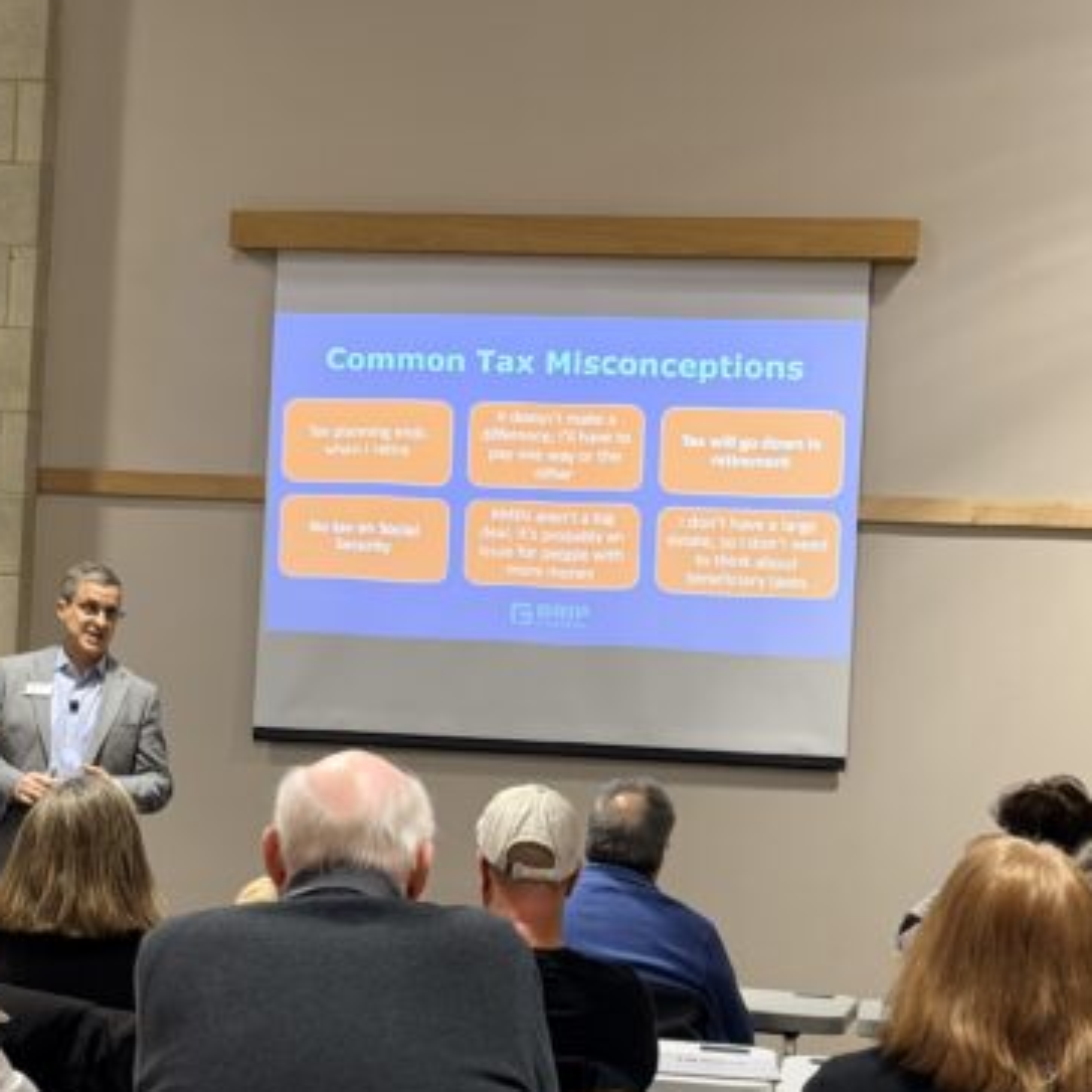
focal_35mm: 90
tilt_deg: +0.5
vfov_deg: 19.3
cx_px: 199
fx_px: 3212
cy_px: 676
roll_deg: -2.4
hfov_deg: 19.1
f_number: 1.78
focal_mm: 6.76
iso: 80
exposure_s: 1/60
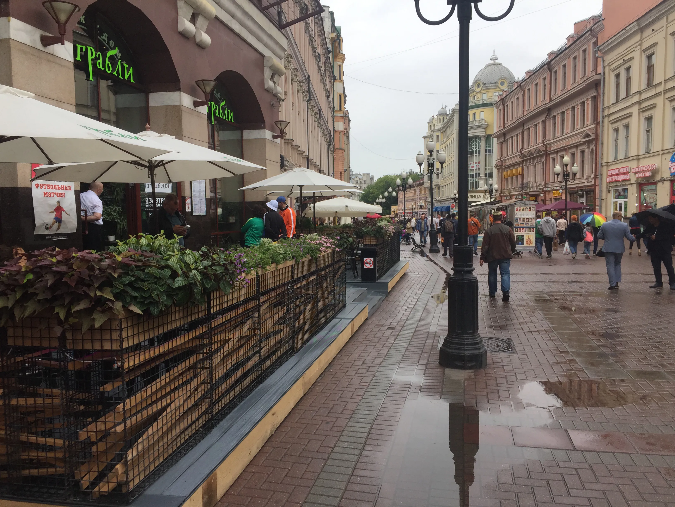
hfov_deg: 61.7
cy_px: 254
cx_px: 338
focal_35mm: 29
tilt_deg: -5.4
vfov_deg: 48.2
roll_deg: +0.4
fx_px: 565
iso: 32
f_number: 2.2
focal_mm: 4.15
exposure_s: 1/964
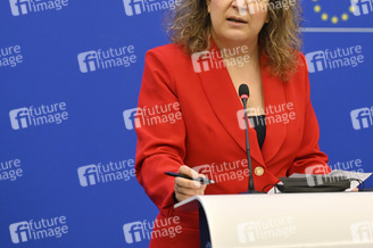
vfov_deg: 8.2
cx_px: 236
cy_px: 88
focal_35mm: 168
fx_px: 1739
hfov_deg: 12.2
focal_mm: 122
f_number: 2.8
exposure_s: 1/500
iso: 1600
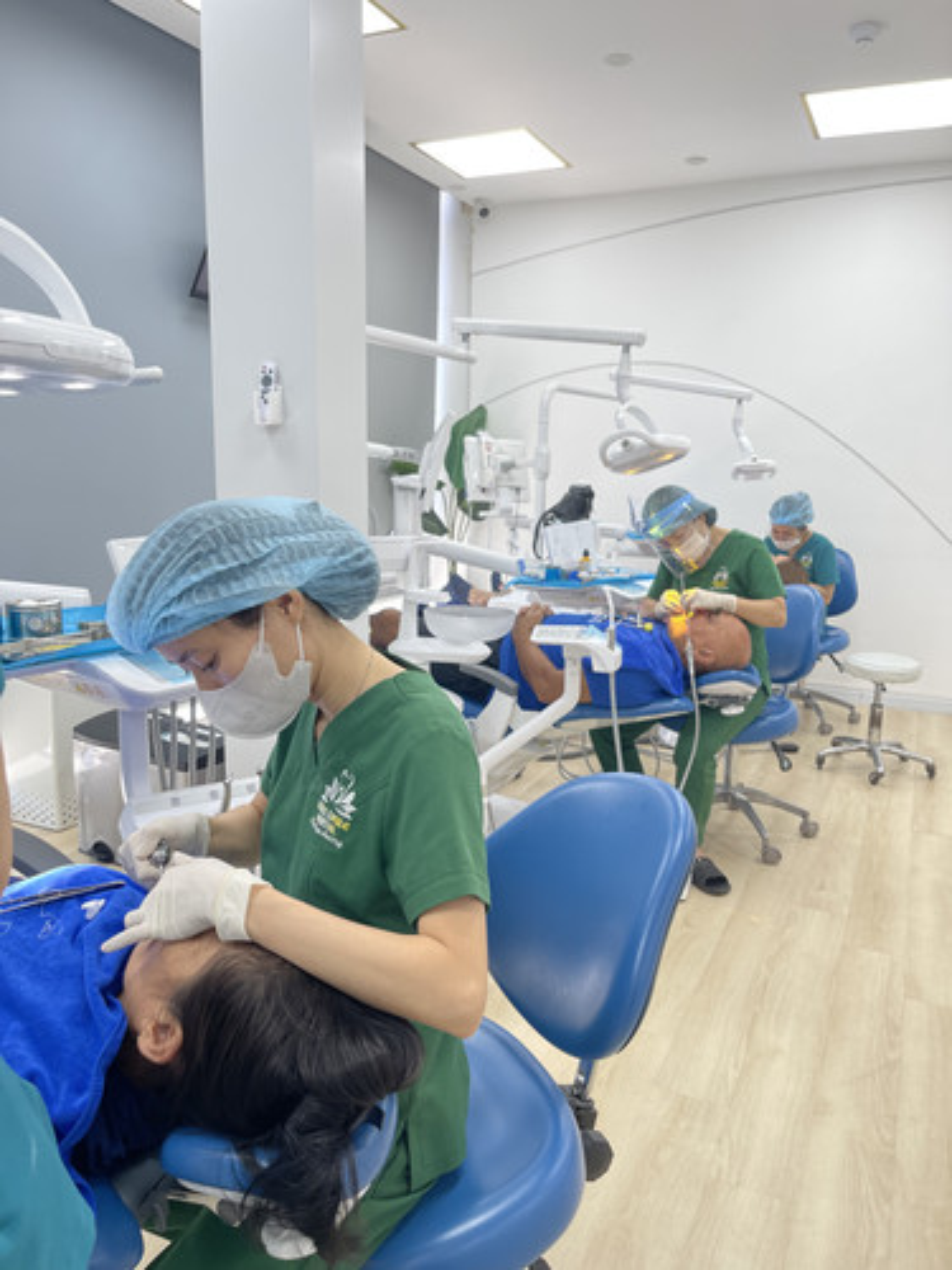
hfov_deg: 54.9
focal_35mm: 25
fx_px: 917
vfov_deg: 69.4
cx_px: 476
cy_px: 635
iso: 32
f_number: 1.6
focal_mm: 5.1
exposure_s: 1/100
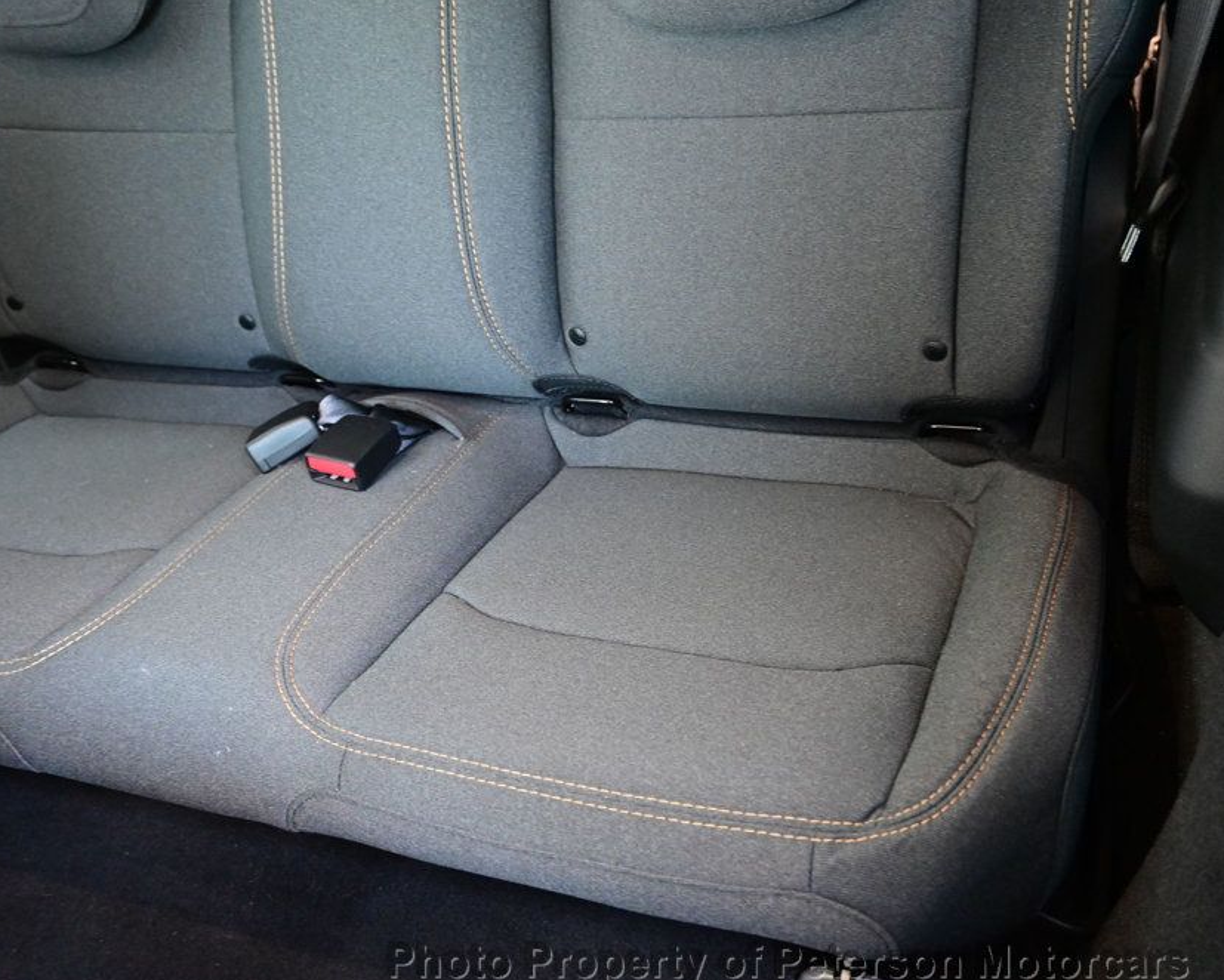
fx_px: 1325
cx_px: 508
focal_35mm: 37
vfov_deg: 40.6
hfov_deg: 49.3
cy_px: 500
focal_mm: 21
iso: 2200
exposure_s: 1/30
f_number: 4
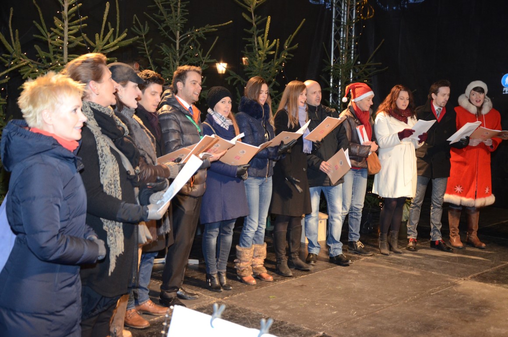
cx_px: 254
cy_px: 168
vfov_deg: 27.9
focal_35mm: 48
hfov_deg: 41.2
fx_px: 676
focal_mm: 32
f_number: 4.2
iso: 1800
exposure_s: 1/125
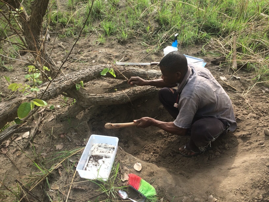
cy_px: 101
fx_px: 225
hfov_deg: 61.7
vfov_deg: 48.2
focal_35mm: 29
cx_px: 134
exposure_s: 1/373
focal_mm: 4.15
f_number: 2.2
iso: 32
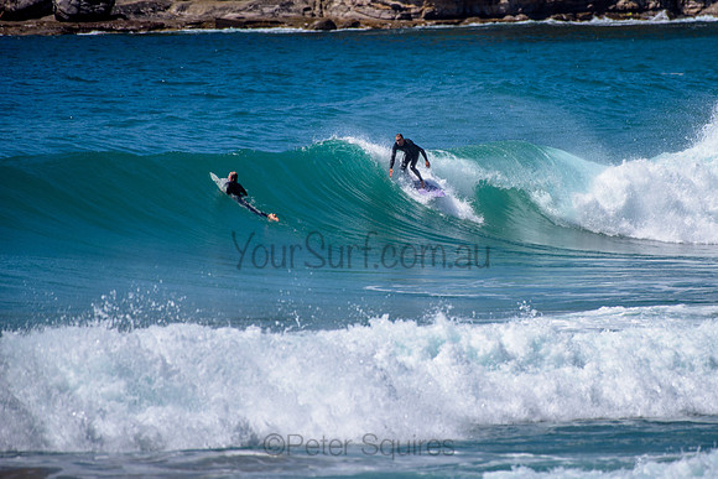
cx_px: 440
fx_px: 12225
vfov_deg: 2.2
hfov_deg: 3.4
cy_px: 185
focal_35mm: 613
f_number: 5.6
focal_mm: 500
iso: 80
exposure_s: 1/2000
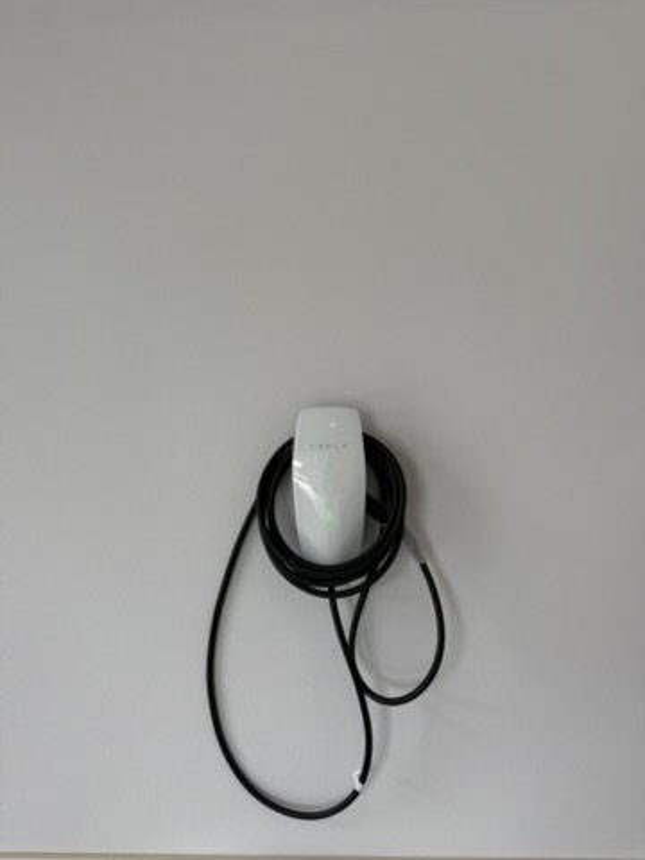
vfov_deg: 71.6
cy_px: 430
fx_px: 596
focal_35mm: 24
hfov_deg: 56.8
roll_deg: +0.6
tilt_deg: +0.3
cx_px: 322
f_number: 1.78
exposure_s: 1/414
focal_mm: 6.76
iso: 80
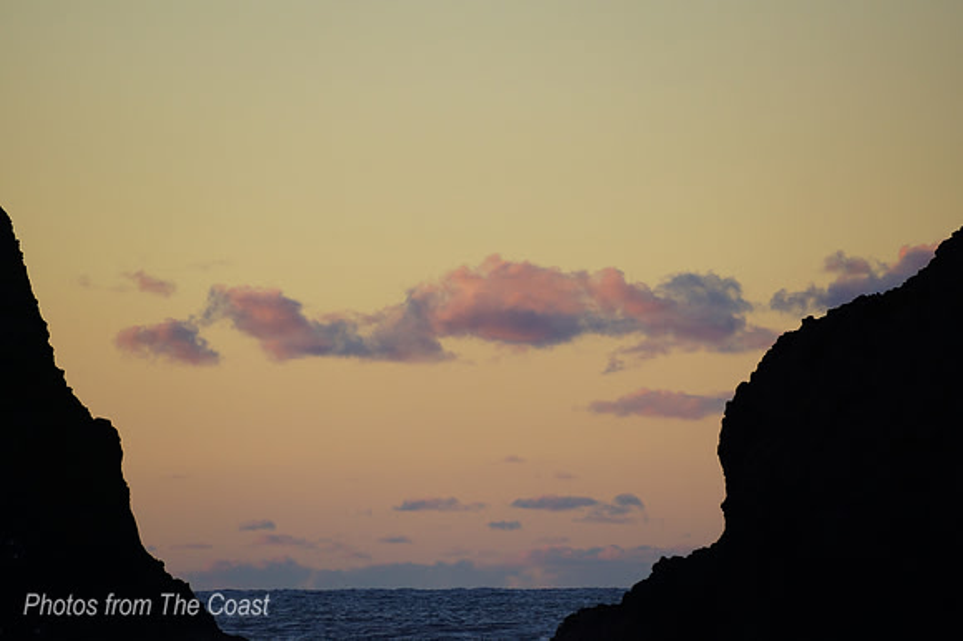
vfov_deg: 4.0
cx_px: 482
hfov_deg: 6.0
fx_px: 9223
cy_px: 320
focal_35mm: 345
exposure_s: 1/400
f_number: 5.6
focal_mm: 230
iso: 250
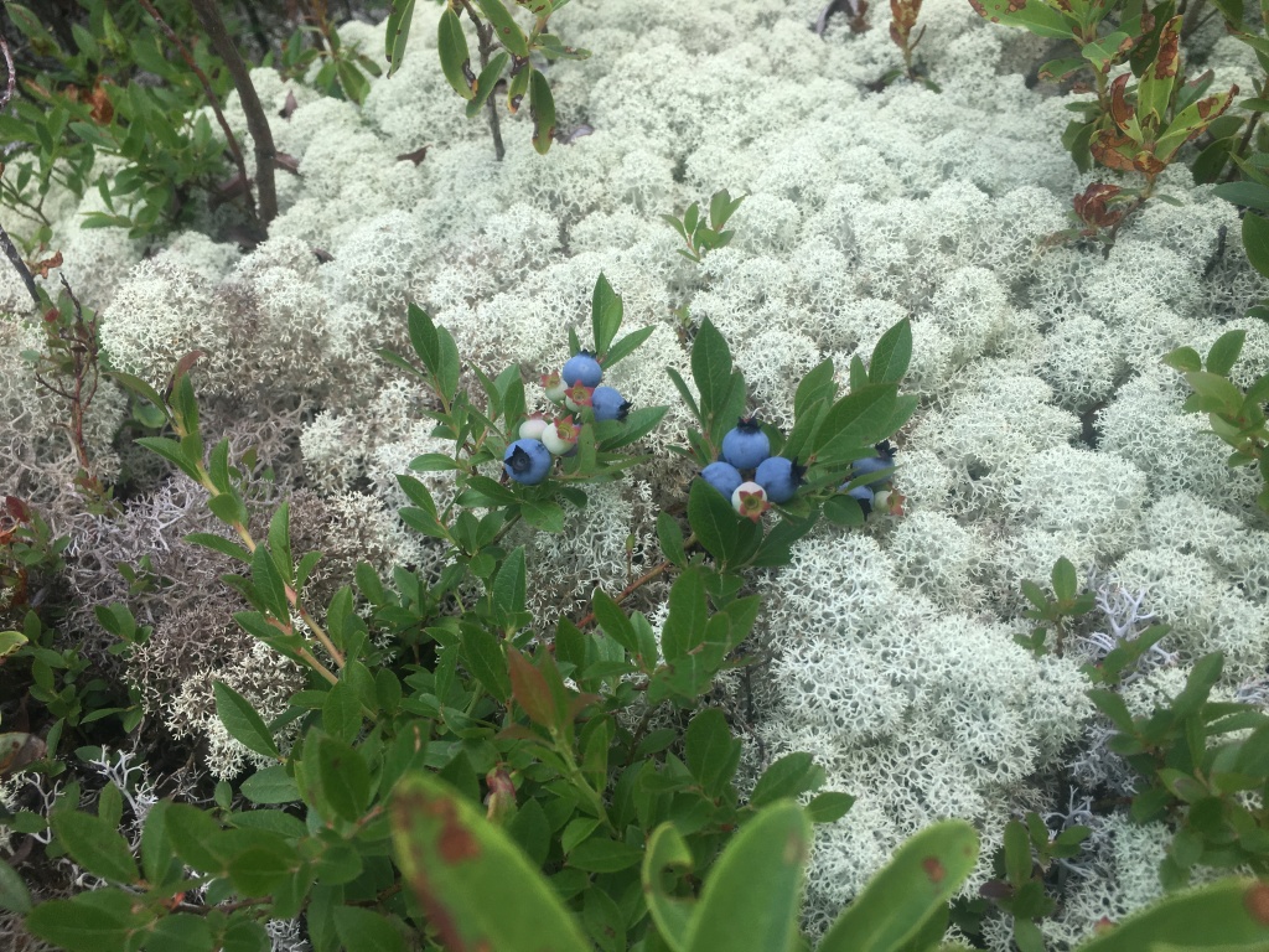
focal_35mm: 29
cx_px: 634
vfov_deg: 48.2
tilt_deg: -49.3
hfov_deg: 61.7
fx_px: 1063
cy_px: 476
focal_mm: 4.15
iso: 25
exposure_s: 1/591
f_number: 2.2
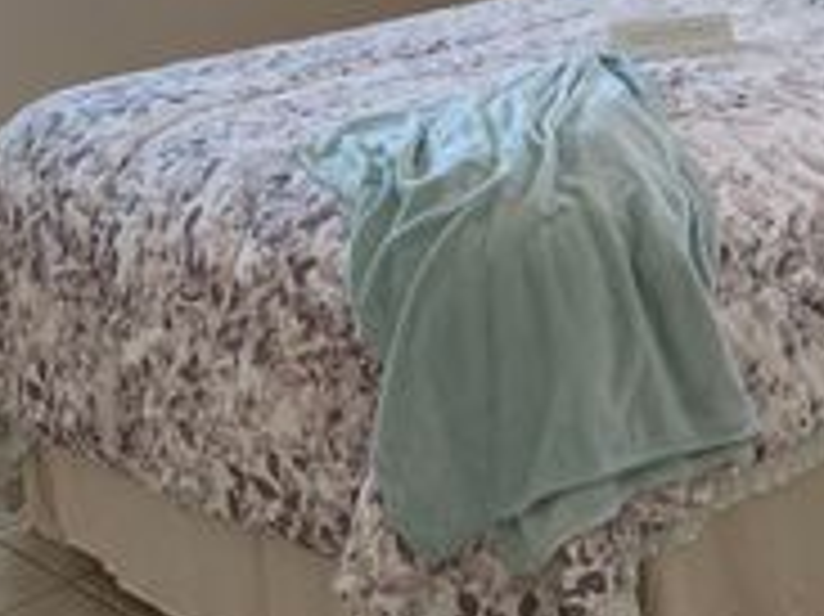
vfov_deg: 20.3
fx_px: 1689
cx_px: 783
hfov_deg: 26.3
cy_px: 52
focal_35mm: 71
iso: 100
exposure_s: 1/74
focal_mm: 4.25
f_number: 1.8
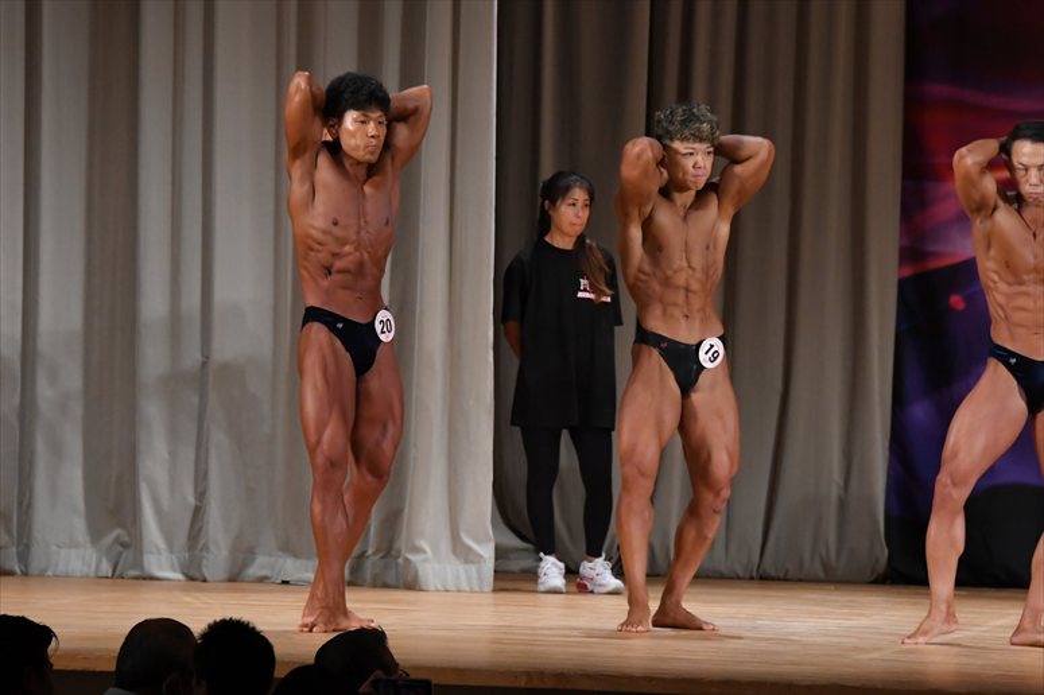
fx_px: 6290
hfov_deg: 9.5
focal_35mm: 217
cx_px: 522
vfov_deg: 6.3
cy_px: 348
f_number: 5.6
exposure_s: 1/400
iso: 3200
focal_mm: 145
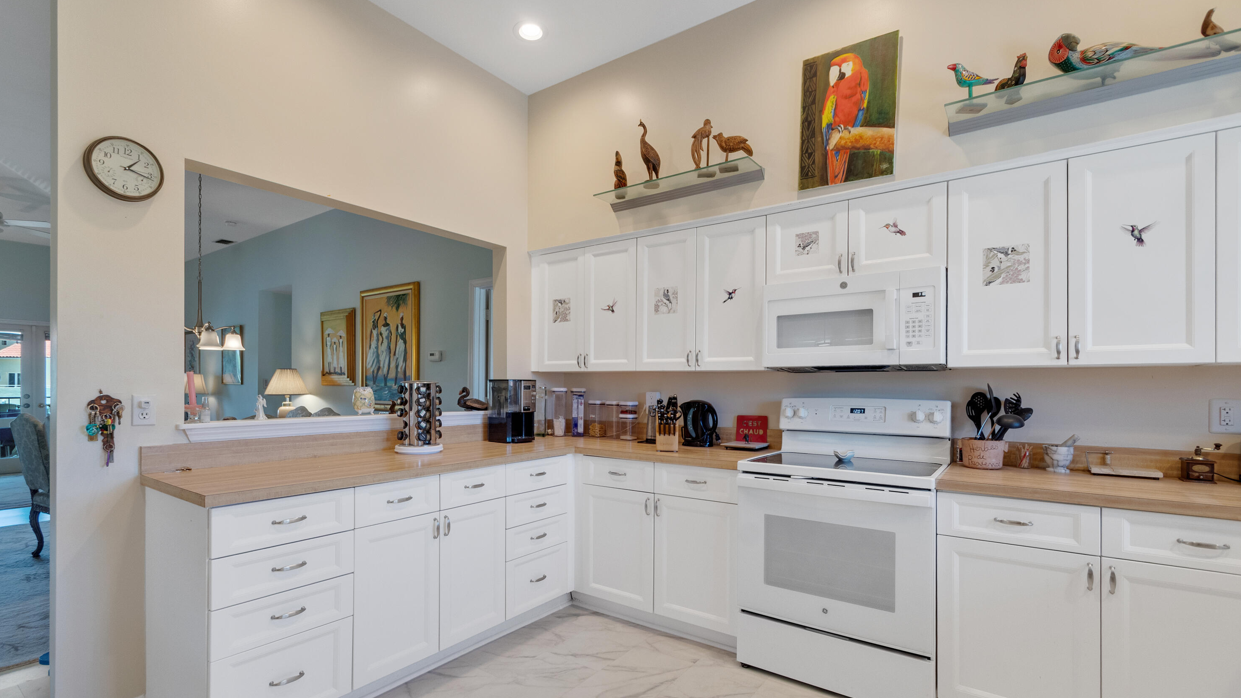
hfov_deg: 99.4
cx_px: 631
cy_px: 382
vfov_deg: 66.9
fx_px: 526
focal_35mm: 16
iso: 320
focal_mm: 10
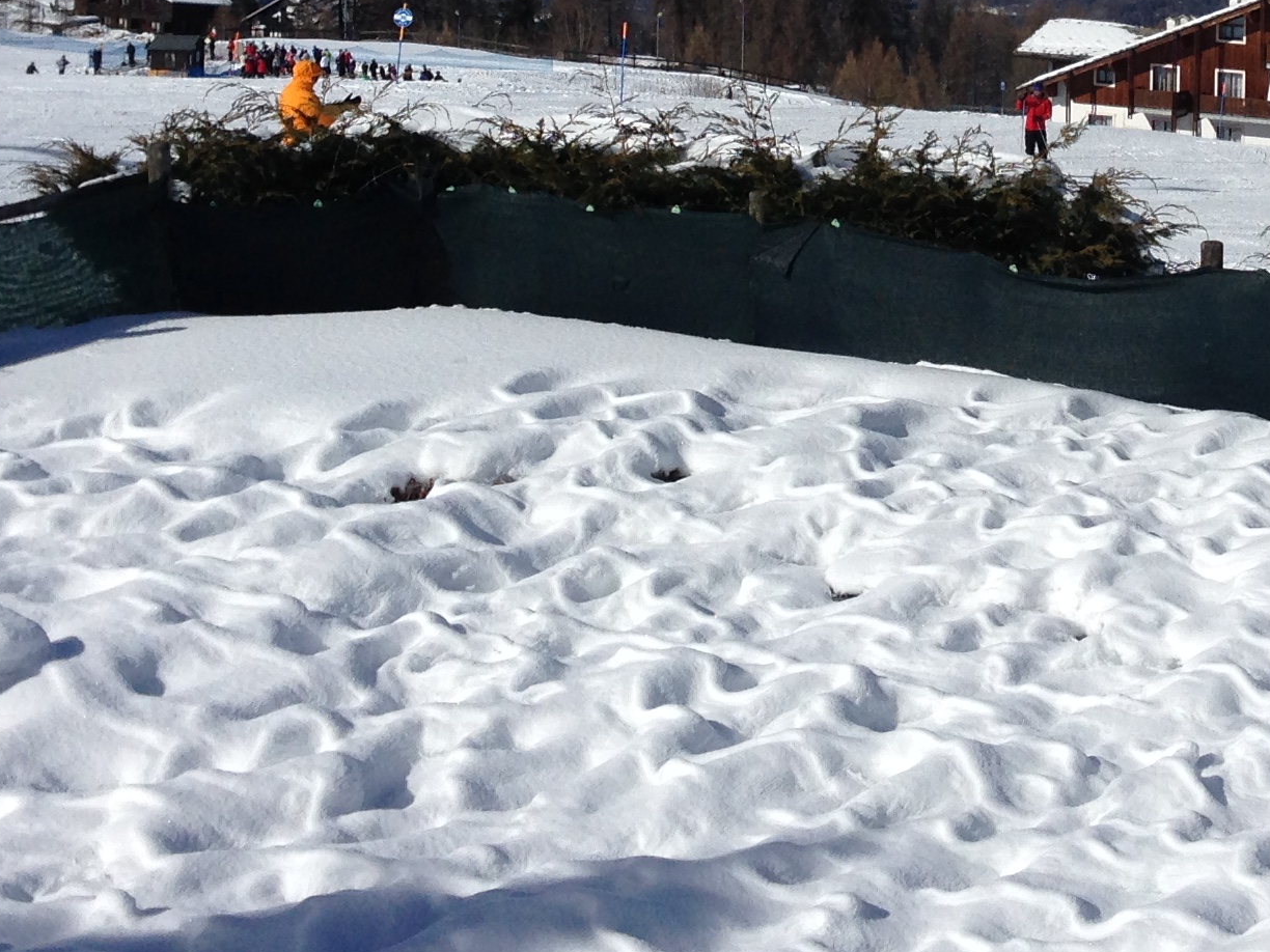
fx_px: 3229
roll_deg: -1.2
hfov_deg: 21.8
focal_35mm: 88
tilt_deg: -2.3
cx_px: 1113
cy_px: -170
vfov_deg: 16.2
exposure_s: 1/4926
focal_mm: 4.12
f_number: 2.4
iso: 50
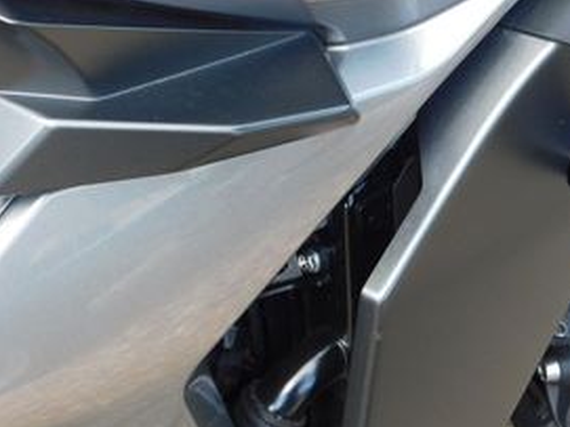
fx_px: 1399
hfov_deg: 22.9
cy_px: -36
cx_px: 400
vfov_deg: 16.8
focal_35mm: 85
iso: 125
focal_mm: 6.3
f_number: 3.5
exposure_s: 1/100
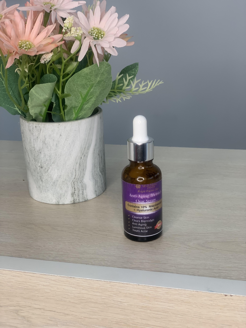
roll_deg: +2.5
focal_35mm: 52
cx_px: 123
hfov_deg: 28.0
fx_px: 493
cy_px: 164
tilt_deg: -19.6
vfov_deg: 36.8
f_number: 2.4
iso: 50
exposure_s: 1/119
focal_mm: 6
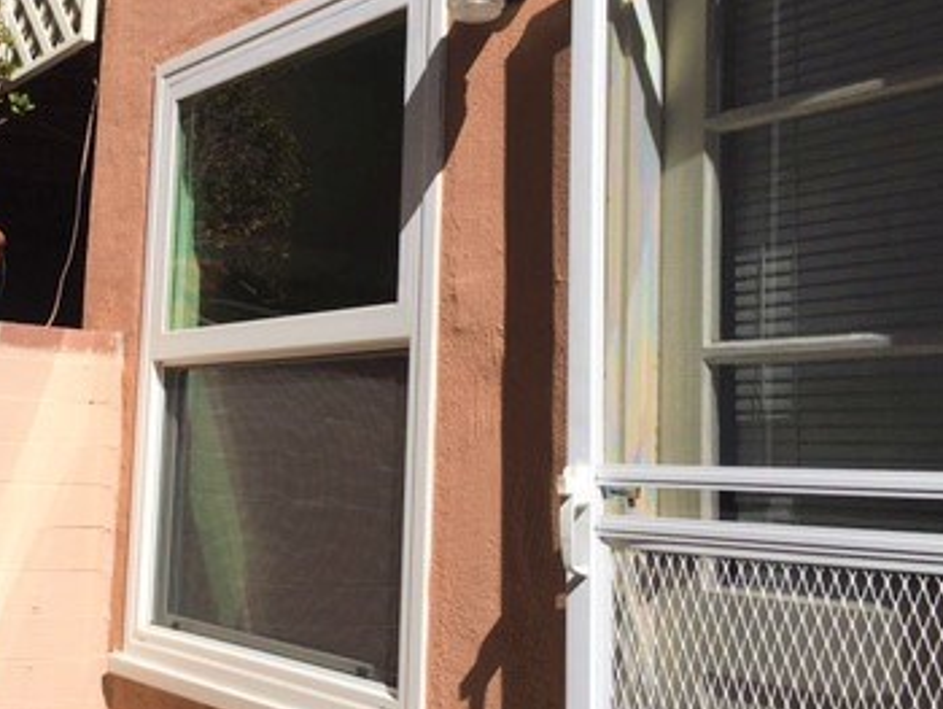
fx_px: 1445
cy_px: 253
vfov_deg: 27.4
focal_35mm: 53
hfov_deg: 35.0
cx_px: 183
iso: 25
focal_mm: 4.15
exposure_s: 1/2959
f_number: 2.2
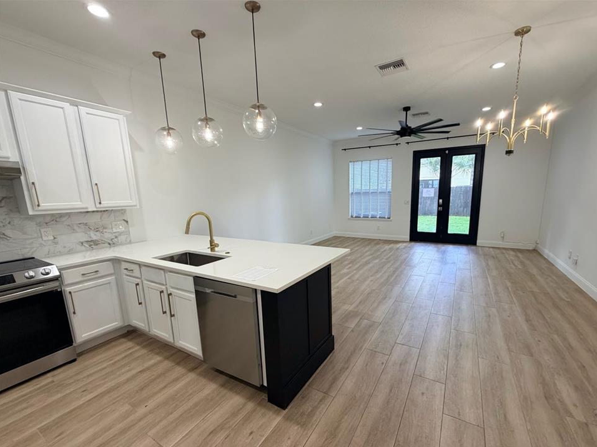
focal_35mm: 15
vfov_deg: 81.6
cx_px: 318
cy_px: 239
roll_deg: +1.2
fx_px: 259
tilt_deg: -11.0
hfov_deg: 98.0
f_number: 2.2
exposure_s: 1/120
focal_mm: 2.22
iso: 200
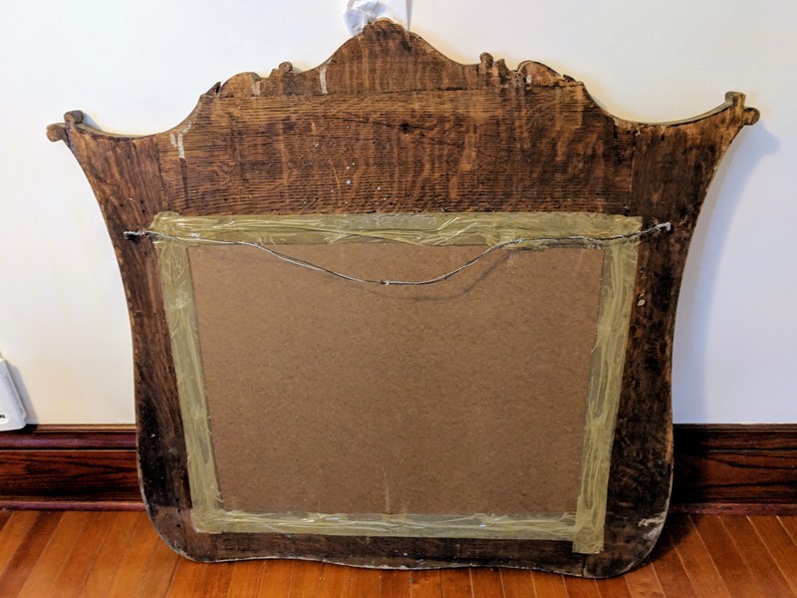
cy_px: 299
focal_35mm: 26
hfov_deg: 67.3
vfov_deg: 53.1
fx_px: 599
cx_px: 398
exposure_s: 1/30
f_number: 2
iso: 1208
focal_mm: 4.67
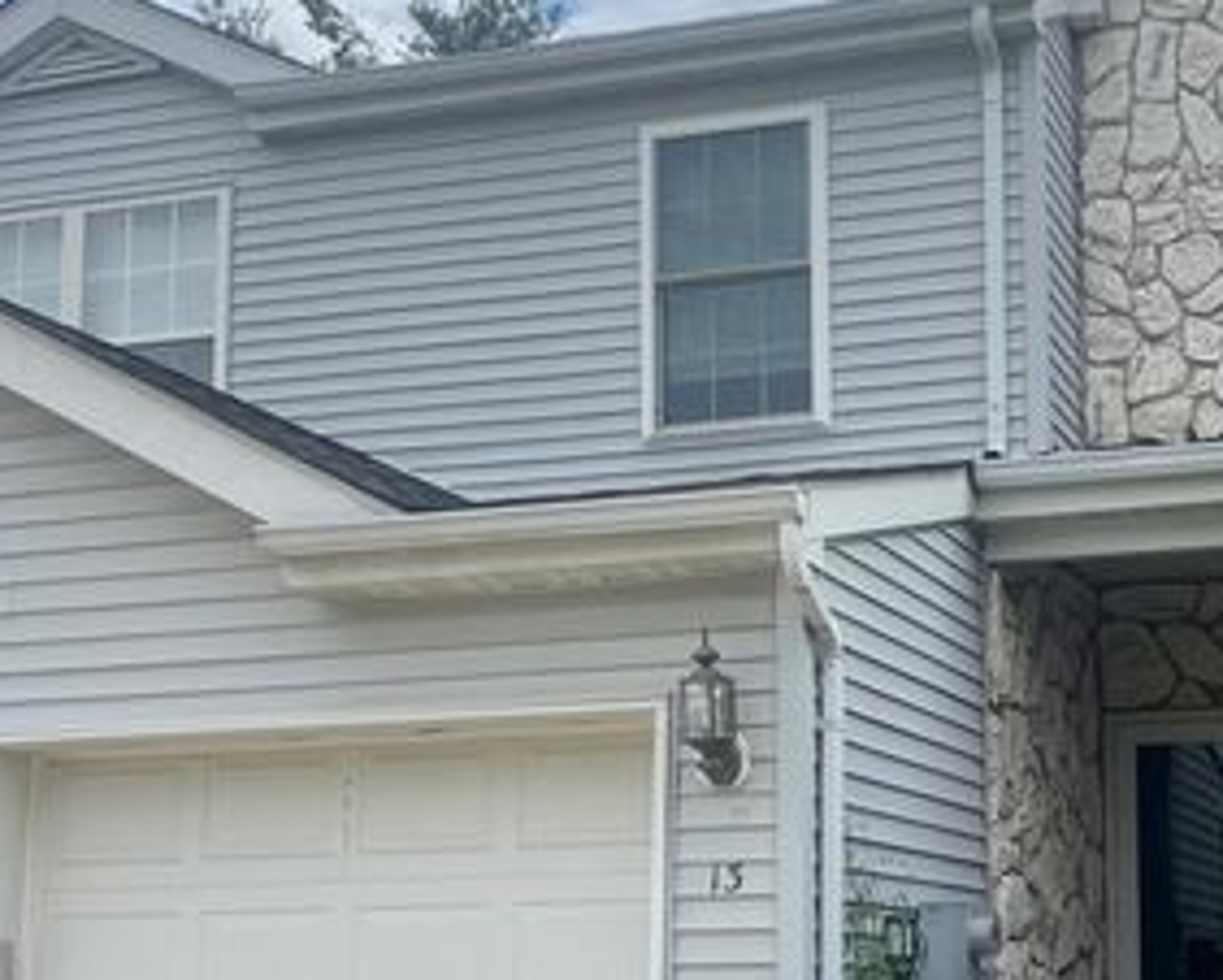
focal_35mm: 60
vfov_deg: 25.2
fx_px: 2173
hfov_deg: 30.8
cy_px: 705
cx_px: 937
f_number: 1.6
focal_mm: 4.2
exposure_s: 1/2618
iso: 32
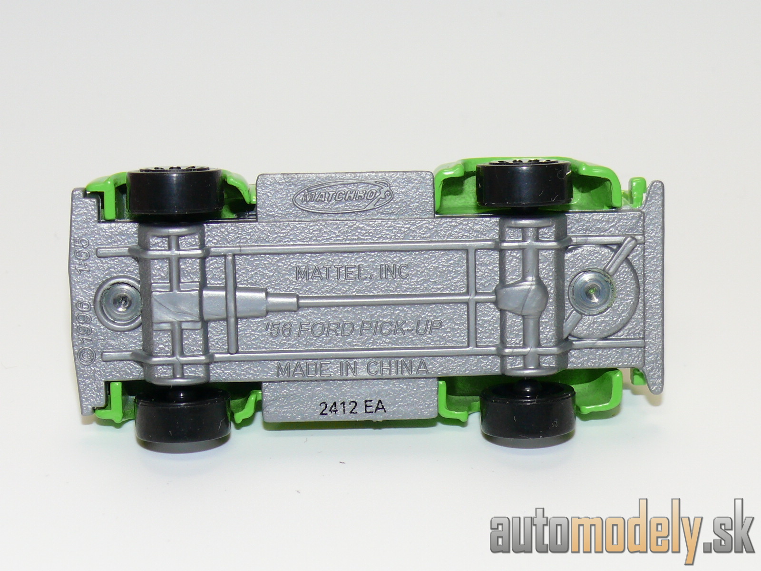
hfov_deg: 21.1
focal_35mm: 93
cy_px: 286
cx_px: 380
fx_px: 2045
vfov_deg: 15.9
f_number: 4
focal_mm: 12.8
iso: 100
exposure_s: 1/30
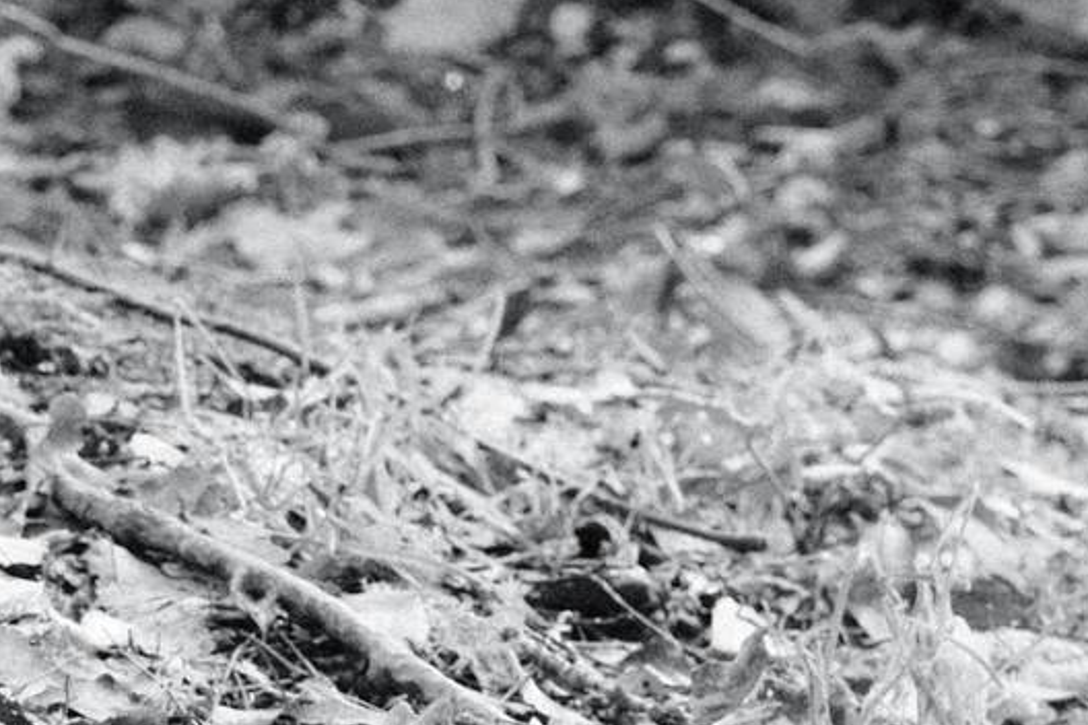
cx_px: -482
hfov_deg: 10.3
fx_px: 5863
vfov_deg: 7.1
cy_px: 209
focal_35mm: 194
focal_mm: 42.9
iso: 4000
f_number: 8
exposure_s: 1/125
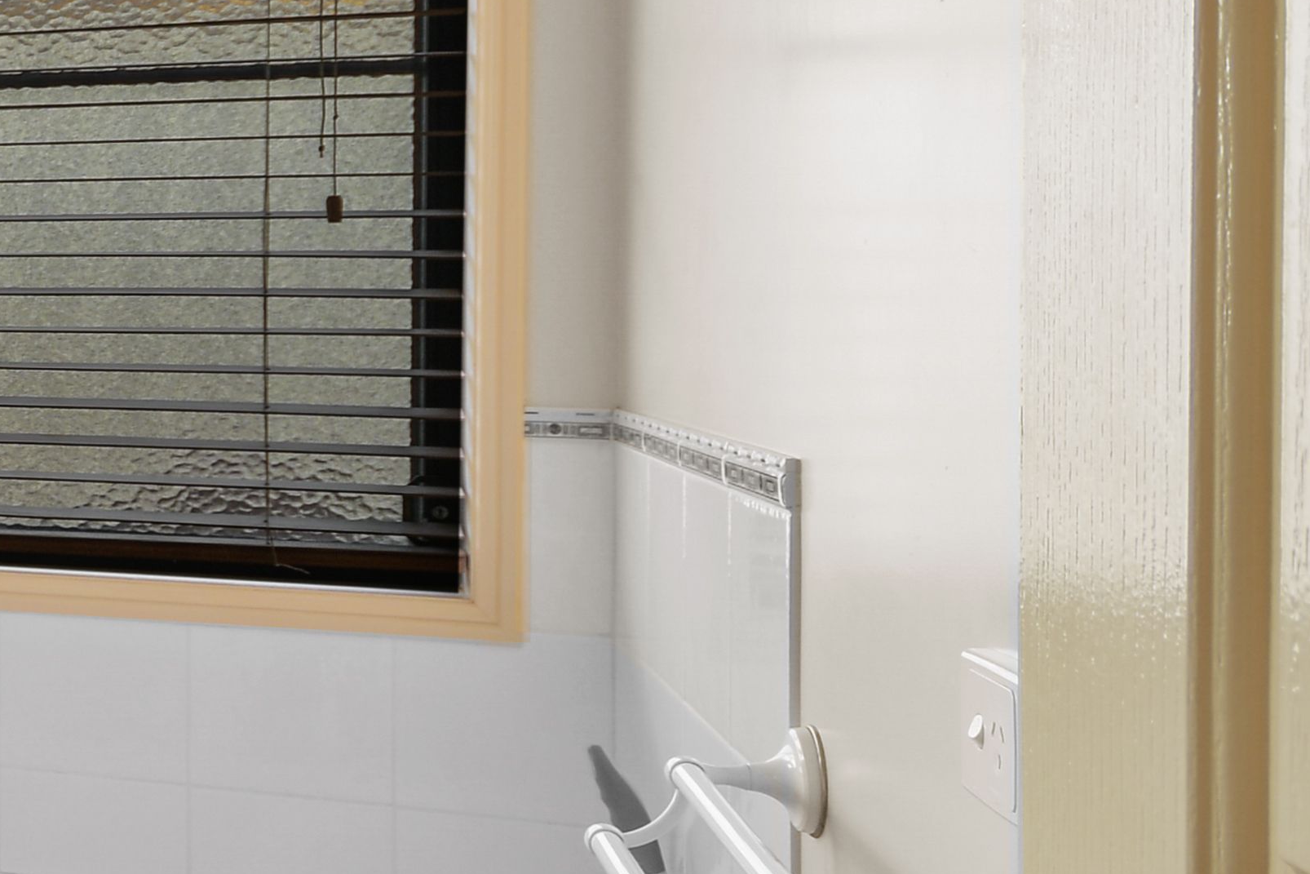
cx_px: -788
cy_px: 303
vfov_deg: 25.9
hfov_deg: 25.3
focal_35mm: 52
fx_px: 1892
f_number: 7.1
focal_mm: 10
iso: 100
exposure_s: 1/30
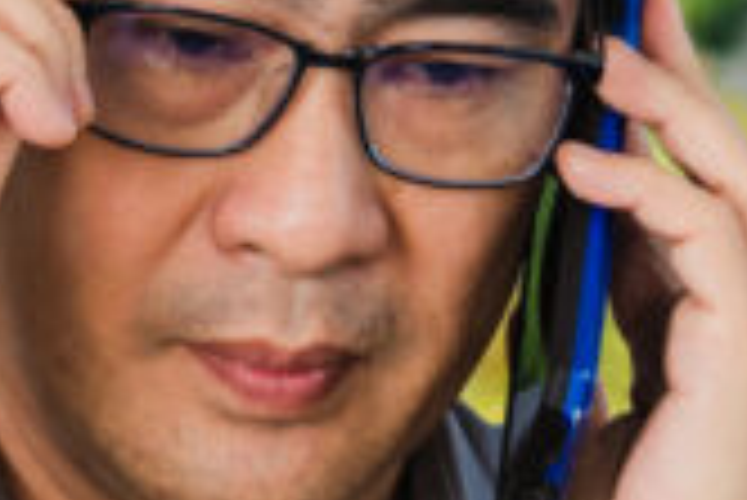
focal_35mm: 618
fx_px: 12834
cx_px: 864
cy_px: 525
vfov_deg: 2.2
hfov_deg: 3.3
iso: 64
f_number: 6.3
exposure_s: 1/160
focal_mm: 100
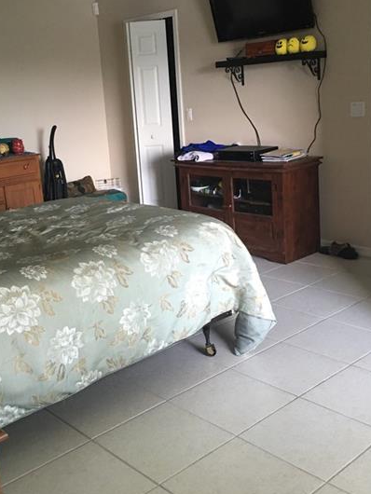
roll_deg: +3.9
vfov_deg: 44.6
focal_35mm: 42
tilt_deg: -10.2
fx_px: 600
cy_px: 207
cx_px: 158
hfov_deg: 34.3
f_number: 2.2
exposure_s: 1/15
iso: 64
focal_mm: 4.15
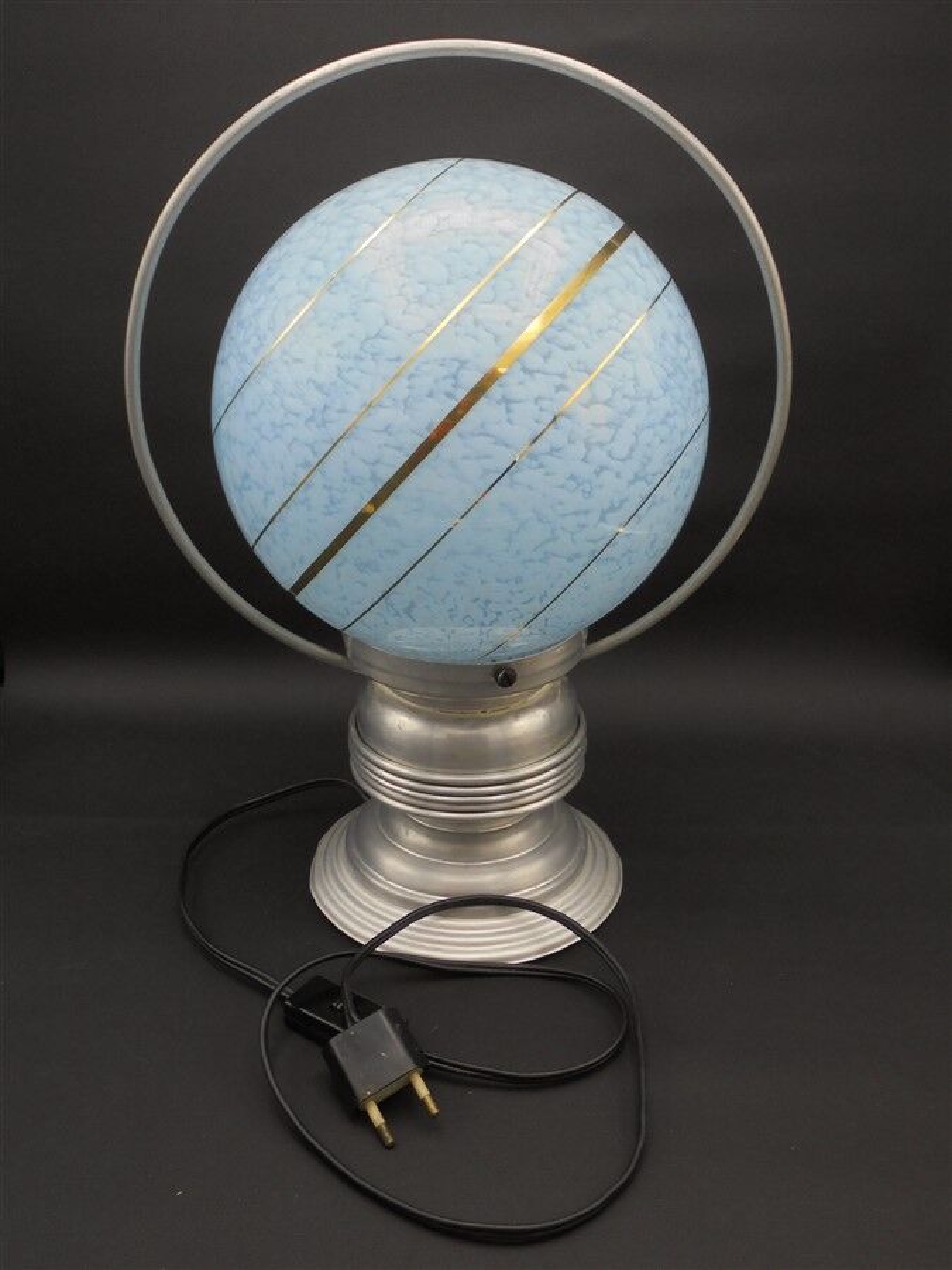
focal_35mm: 34
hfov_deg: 41.8
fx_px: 1247
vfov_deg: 54.0
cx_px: 476
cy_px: 635
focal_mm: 6.1
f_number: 4
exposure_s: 1/40
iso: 100
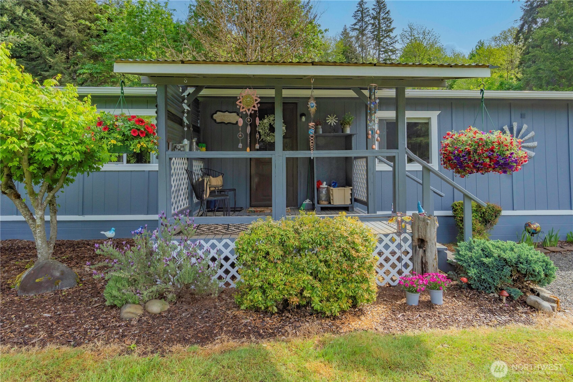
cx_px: 286
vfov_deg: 67.4
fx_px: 286
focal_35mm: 18
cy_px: 191
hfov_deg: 90.0
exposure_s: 1/250
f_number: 9
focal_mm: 12
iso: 250
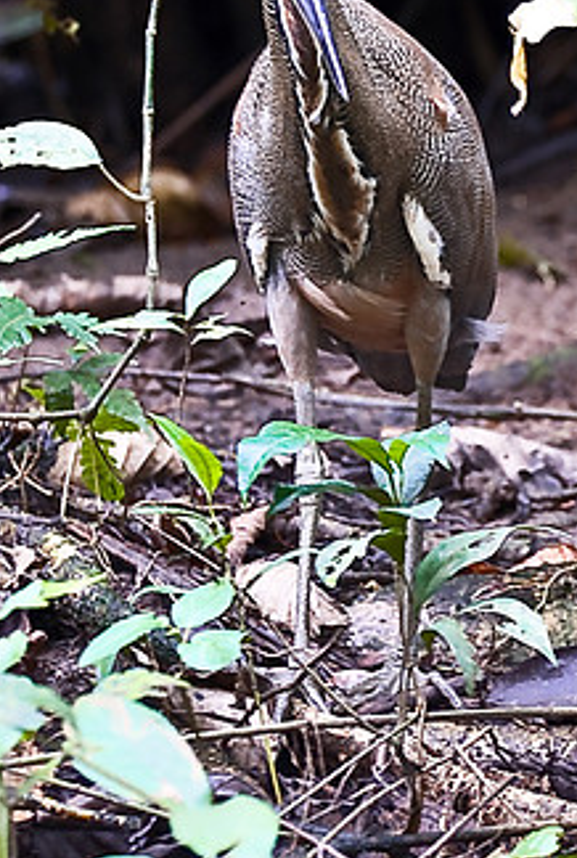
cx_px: 356
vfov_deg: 7.6
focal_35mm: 271
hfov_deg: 5.1
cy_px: 289
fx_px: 6473
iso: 800
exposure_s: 1/40
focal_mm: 195
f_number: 5.3
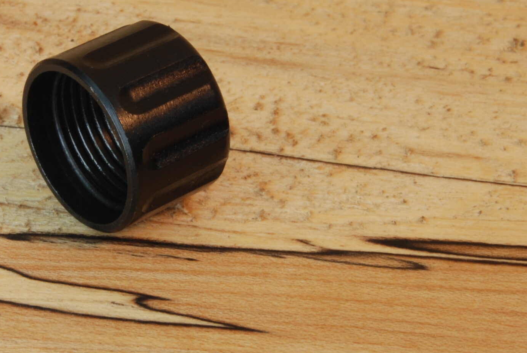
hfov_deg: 13.4
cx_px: 119
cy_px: 147
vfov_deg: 9.0
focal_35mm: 153
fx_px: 2242
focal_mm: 55
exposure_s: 1/10
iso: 200
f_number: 22
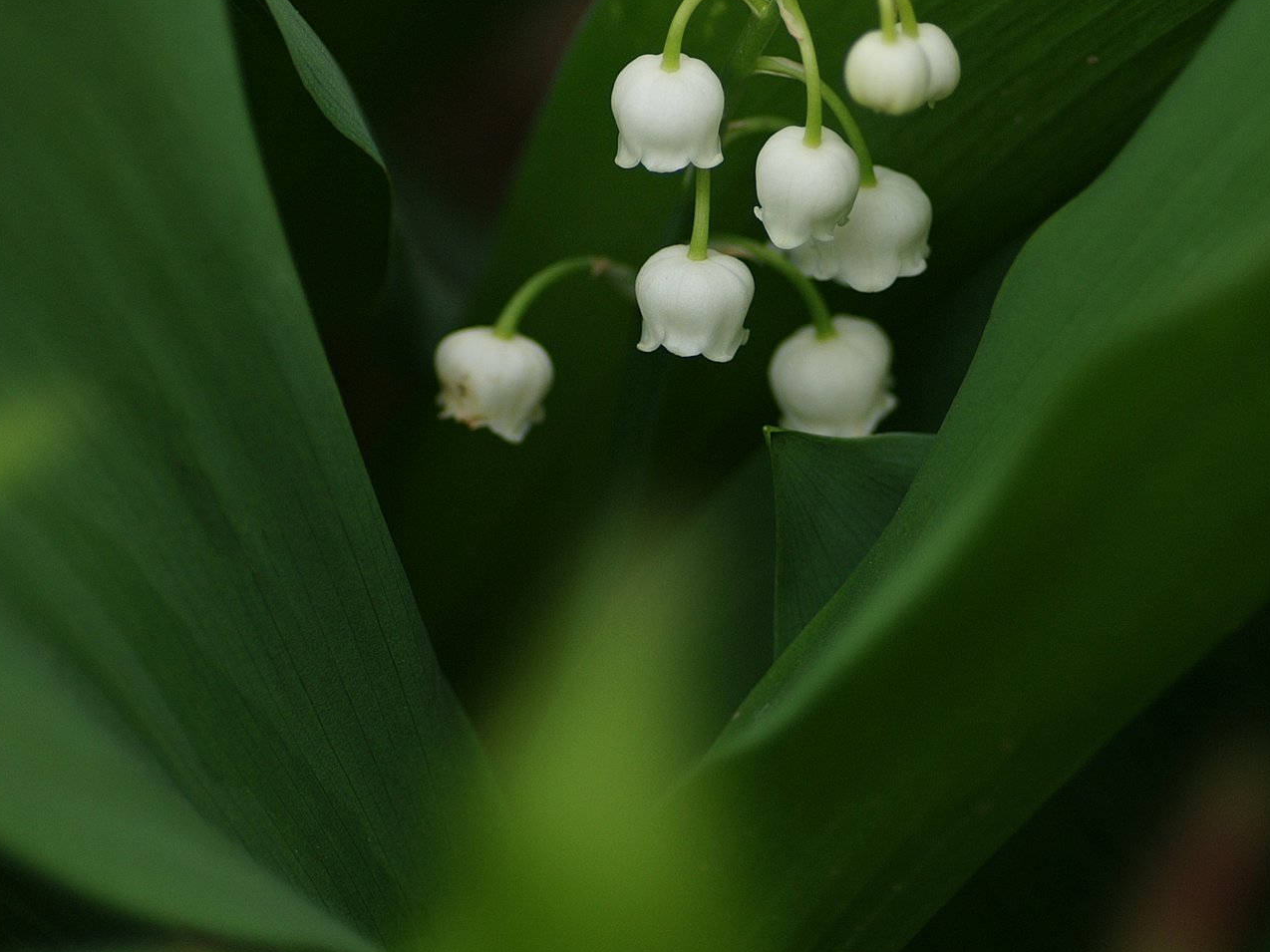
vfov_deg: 4.8
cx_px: 850
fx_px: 11473
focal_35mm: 313
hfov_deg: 6.3
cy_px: 524
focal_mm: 135
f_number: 4.5
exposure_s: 1/250
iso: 200
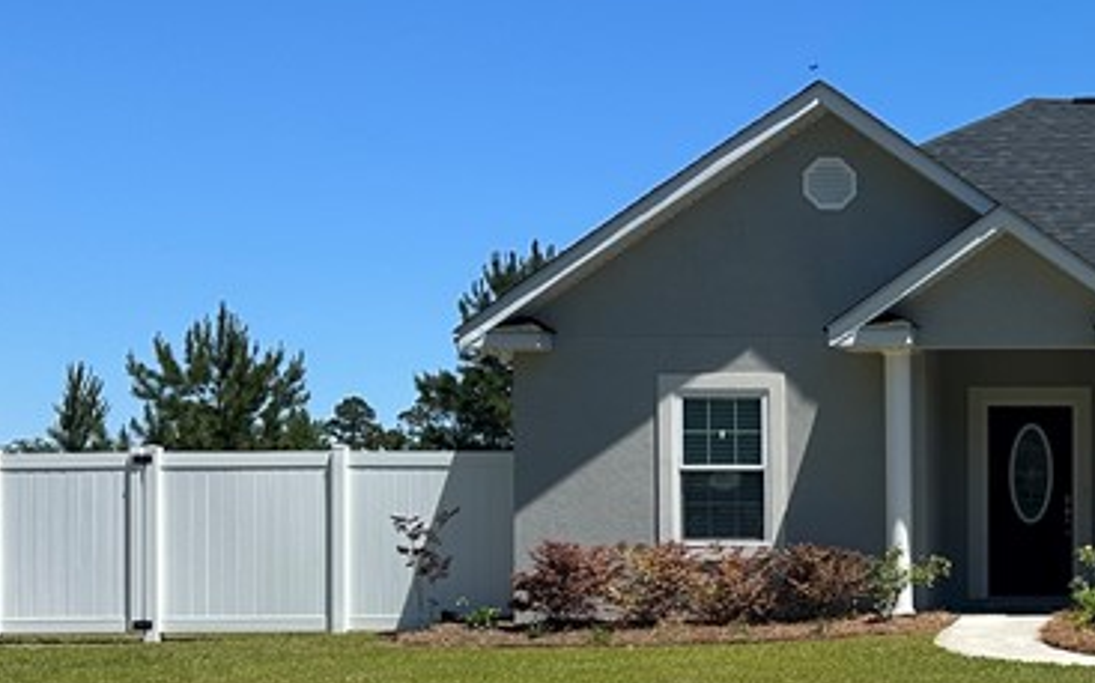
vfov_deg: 18.2
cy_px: 546
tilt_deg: +0.5
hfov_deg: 26.2
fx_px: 2118
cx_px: 1274
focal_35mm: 71
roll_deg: -0.3
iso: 80
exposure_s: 1/5848
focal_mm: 6.86
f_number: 1.78
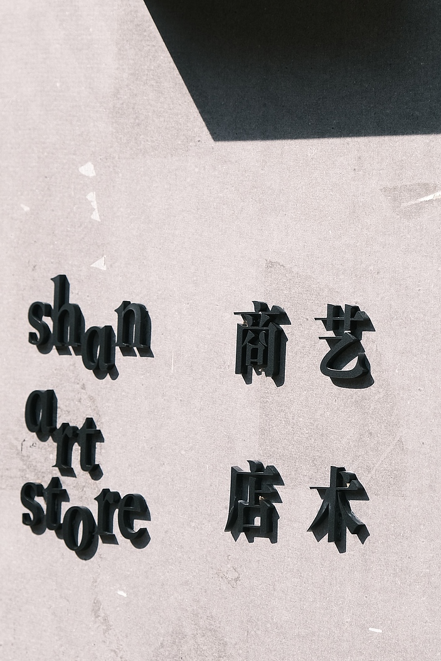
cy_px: 290
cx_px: 251
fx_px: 2241
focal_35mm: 122
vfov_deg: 16.8
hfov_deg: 11.2
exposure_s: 1/480
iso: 160
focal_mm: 44.4
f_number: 5.6
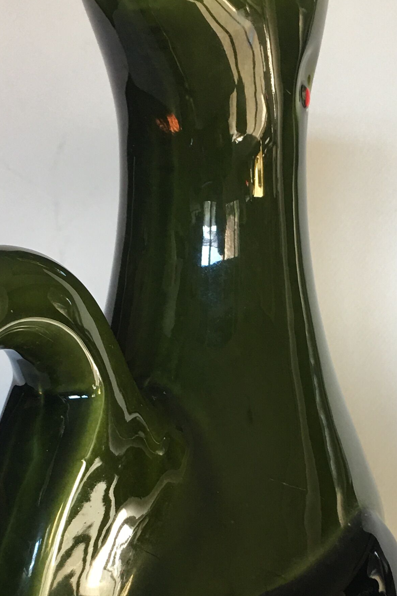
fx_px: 1141
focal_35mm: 69
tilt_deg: -5.8
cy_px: 426
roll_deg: -1.1
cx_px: 200
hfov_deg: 19.7
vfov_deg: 28.9
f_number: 2.2
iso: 40
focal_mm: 4.15
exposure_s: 1/33
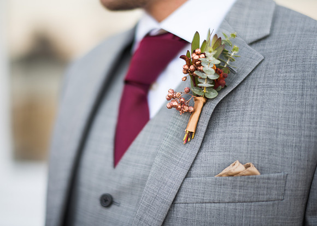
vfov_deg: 23.2
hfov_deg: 32.1
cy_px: 114
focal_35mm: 61
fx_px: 551
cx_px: 146
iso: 100
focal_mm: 58
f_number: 1.4
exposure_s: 1/800
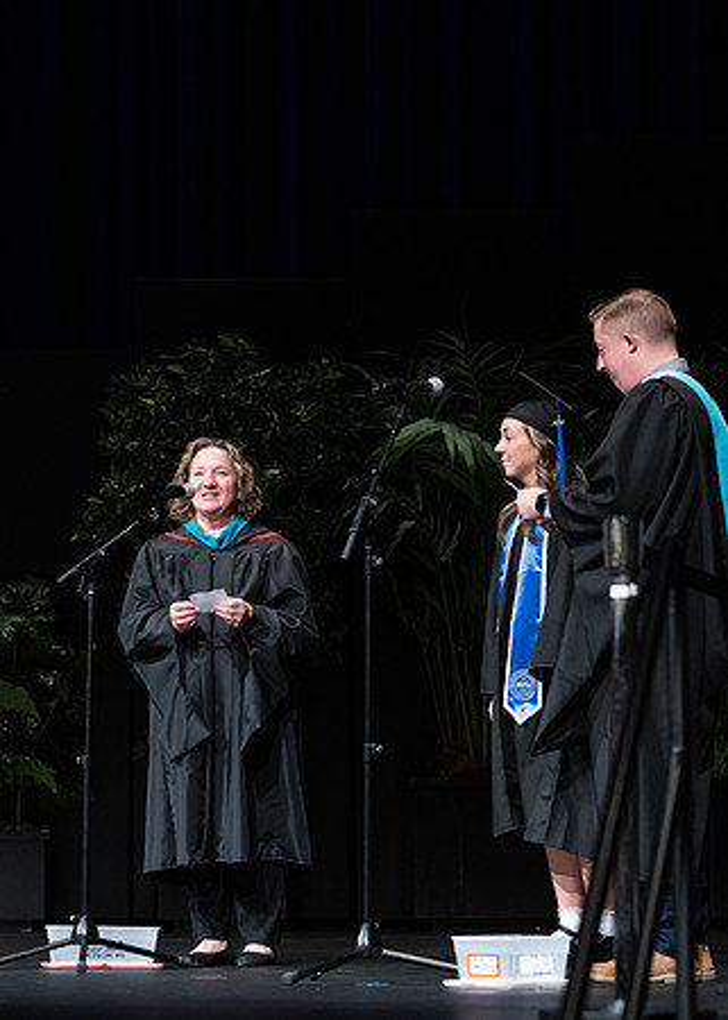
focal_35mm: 125
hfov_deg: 11.5
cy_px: 510
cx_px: 210
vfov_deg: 16.1
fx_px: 3613
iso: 2500
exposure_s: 1/250
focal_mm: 85
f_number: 2.8
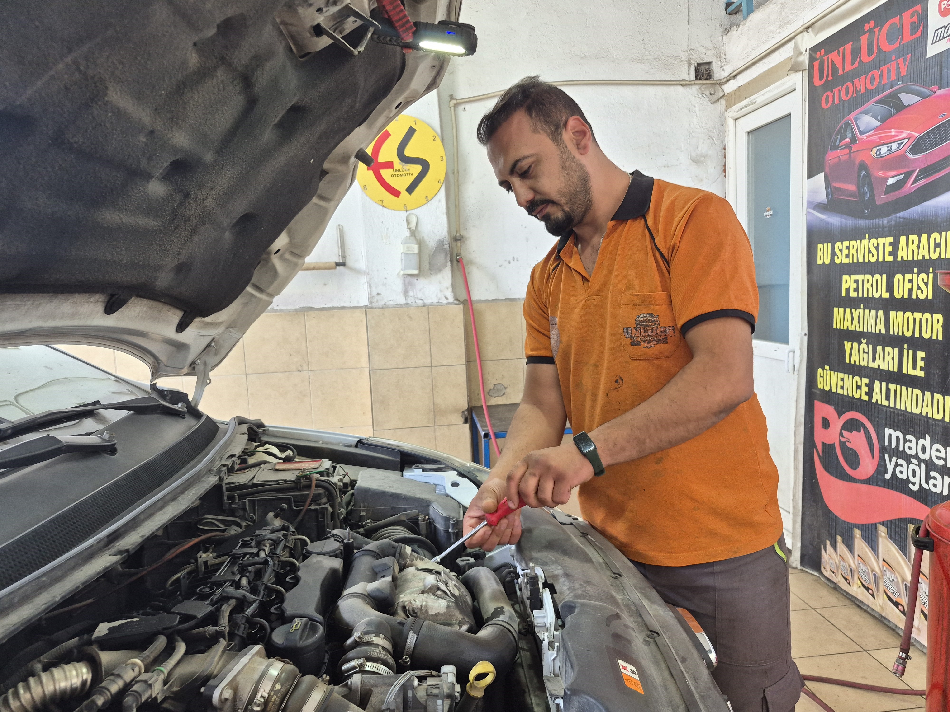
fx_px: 631
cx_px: 475
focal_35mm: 23
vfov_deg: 58.9
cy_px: 356
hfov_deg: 73.9
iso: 125
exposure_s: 1/100
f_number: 1.8
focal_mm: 5.4
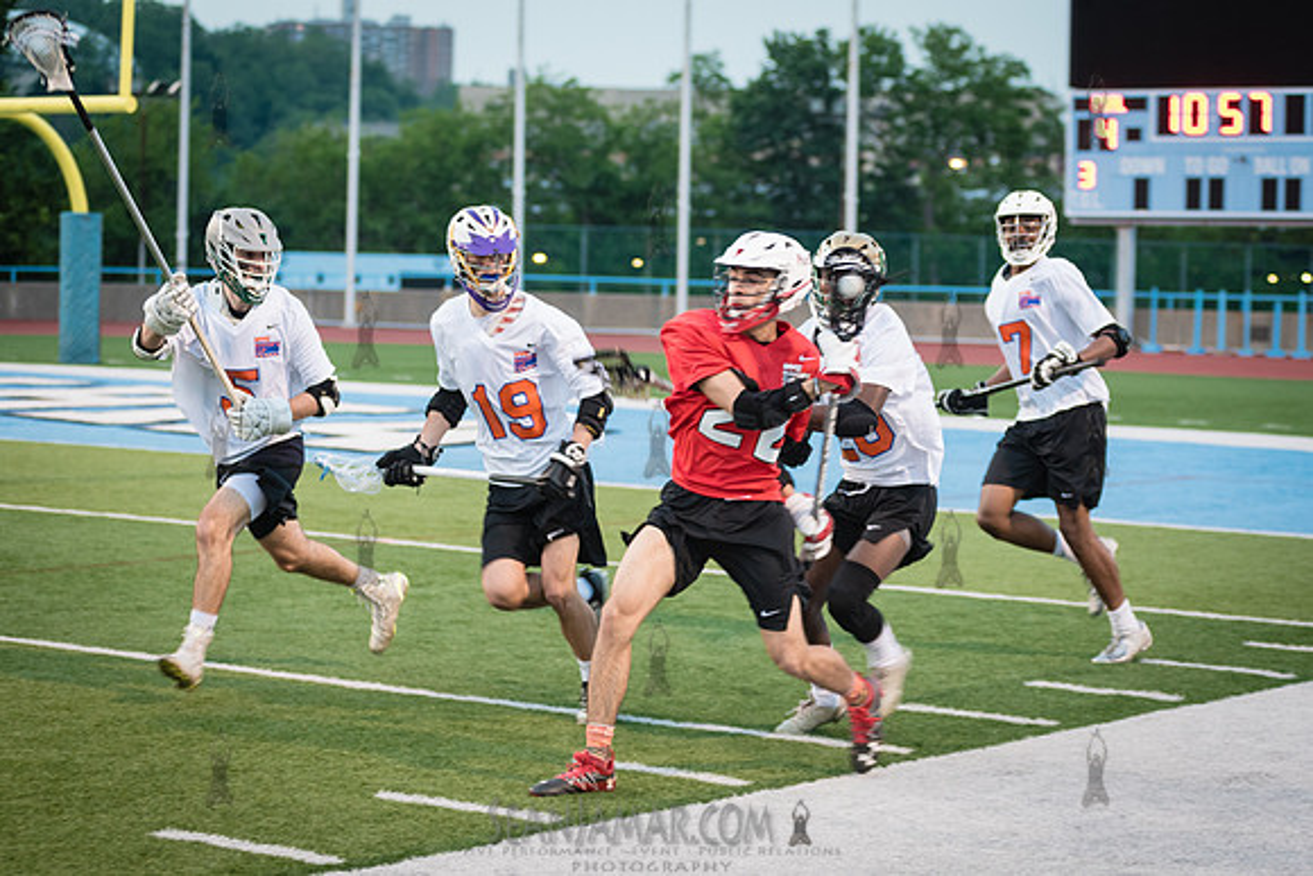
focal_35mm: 95
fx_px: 3461
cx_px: 694
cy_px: 464
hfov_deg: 21.5
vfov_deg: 14.4
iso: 1250
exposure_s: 1/200
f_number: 4
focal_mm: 86
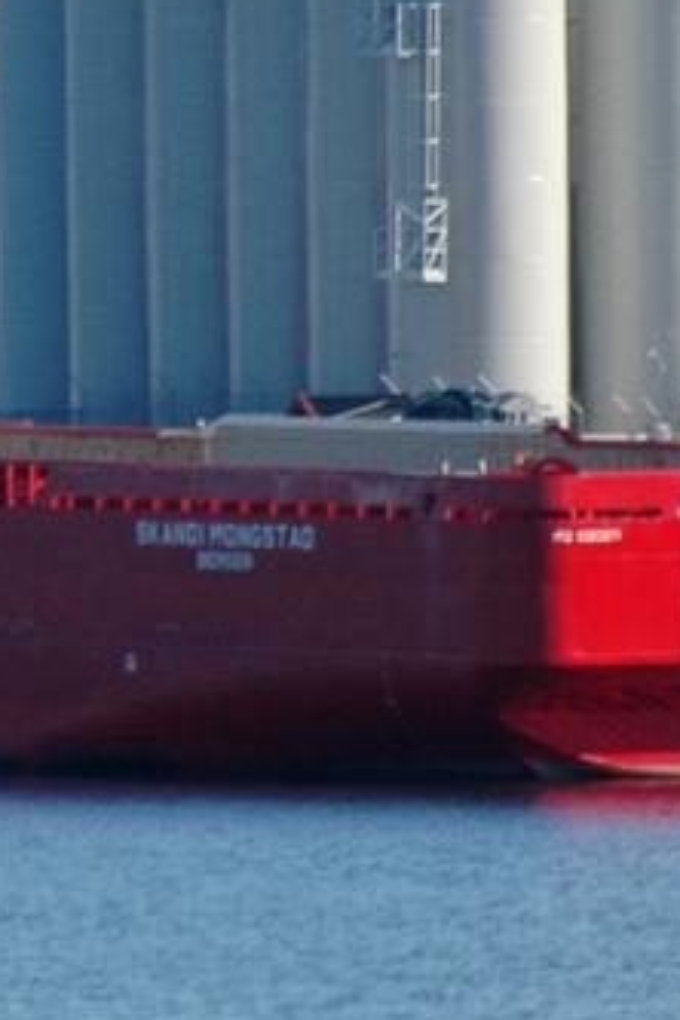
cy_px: 185
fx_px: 48985
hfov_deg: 0.8
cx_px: -260
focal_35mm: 1729
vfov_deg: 1.2
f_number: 5.6
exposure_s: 1/640
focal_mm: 300
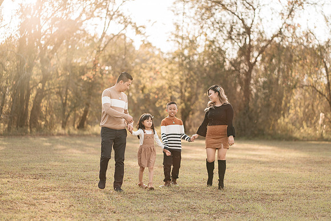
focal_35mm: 85
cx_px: 166
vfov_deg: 16.1
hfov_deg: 23.9
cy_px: 110
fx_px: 782
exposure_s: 1/640
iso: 125
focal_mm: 85
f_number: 2
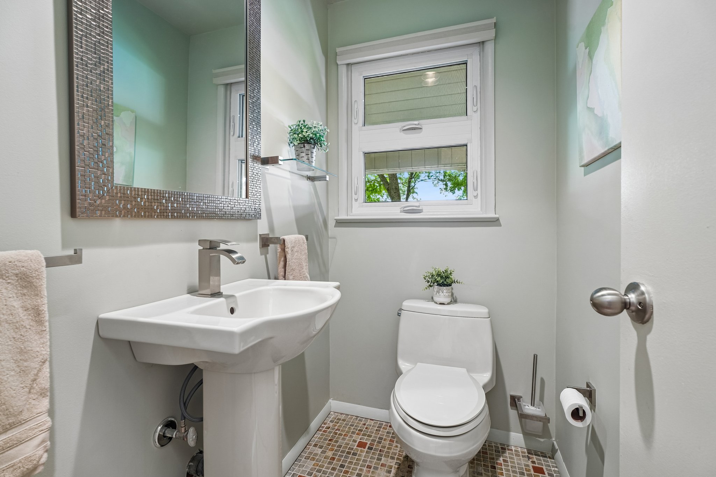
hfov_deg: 96.7
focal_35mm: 16
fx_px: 318
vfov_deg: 73.7
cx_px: 358
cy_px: 238
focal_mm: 16
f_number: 8
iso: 400
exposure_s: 1/5
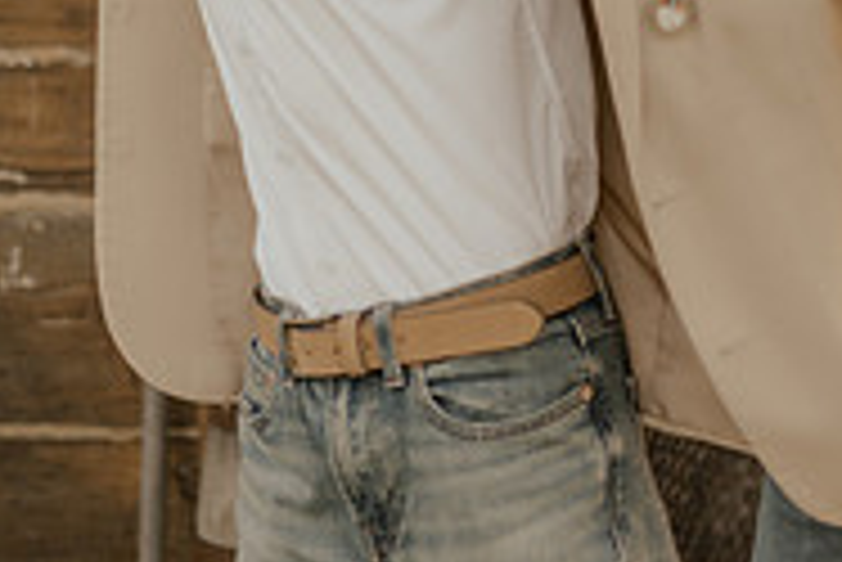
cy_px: -327
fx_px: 2715
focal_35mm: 116
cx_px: 792
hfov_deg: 17.3
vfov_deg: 11.3
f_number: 1.4
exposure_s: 1/800
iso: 125
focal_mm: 35
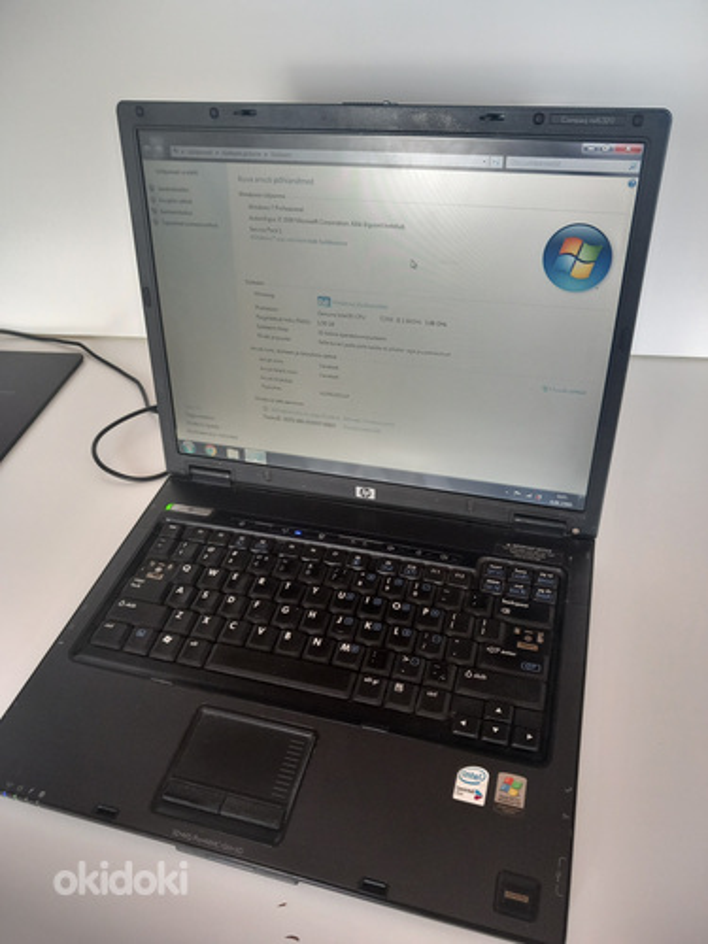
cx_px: 354
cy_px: 472
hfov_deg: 51.4
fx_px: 736
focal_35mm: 27
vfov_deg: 65.3
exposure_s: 1/33
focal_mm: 4
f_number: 1.8
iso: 160
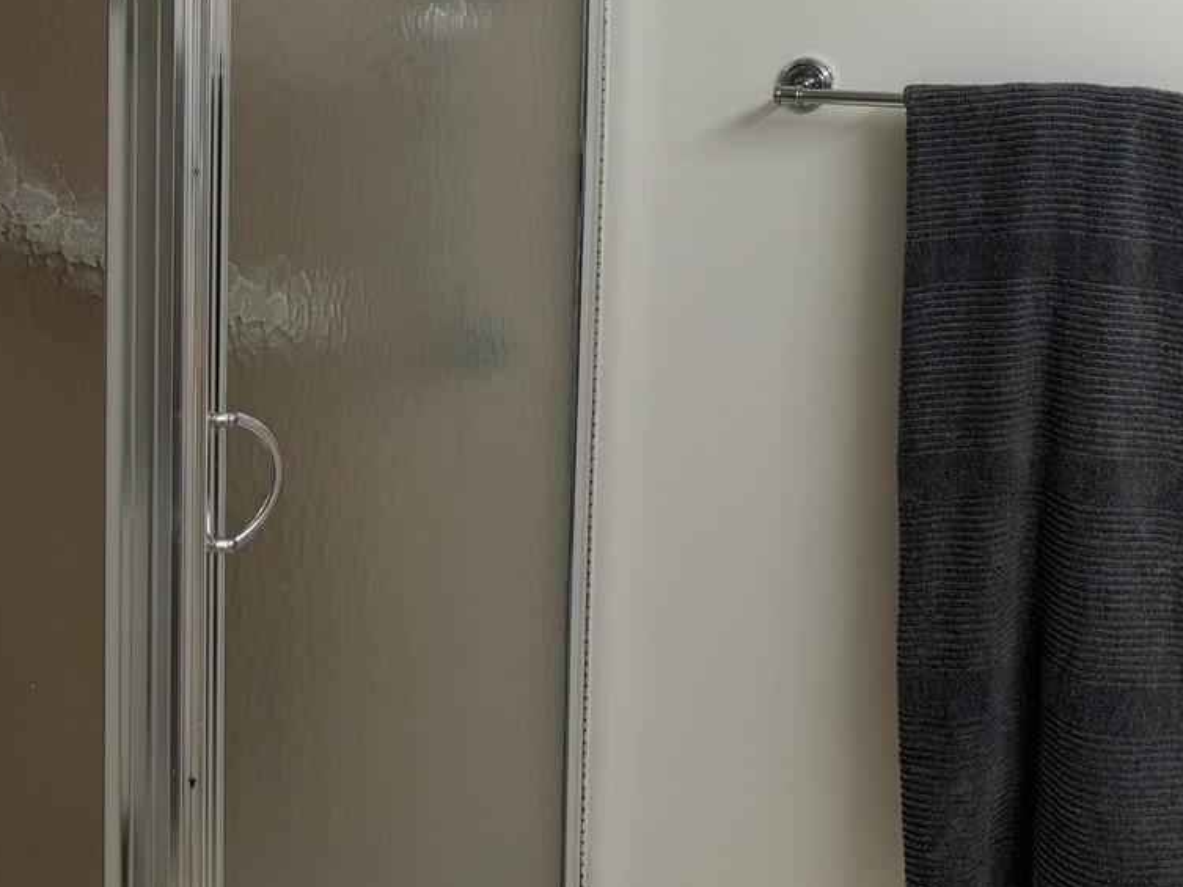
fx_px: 1743
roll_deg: -1.5
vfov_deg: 27.2
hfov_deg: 34.9
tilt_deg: -3.0
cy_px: 28
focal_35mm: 51
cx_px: 1108
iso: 100
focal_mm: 6.76
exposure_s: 1/120
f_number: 1.78
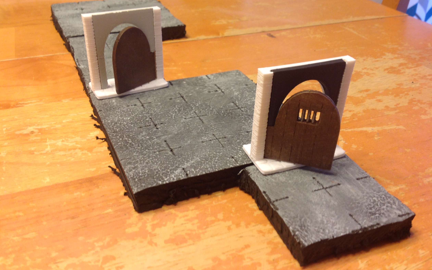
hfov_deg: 51.5
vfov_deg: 33.6
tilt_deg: -31.7
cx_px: 211
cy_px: 123
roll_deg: -1.2
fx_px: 447
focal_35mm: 38
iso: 50
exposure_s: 1/17
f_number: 2.4
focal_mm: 4.28
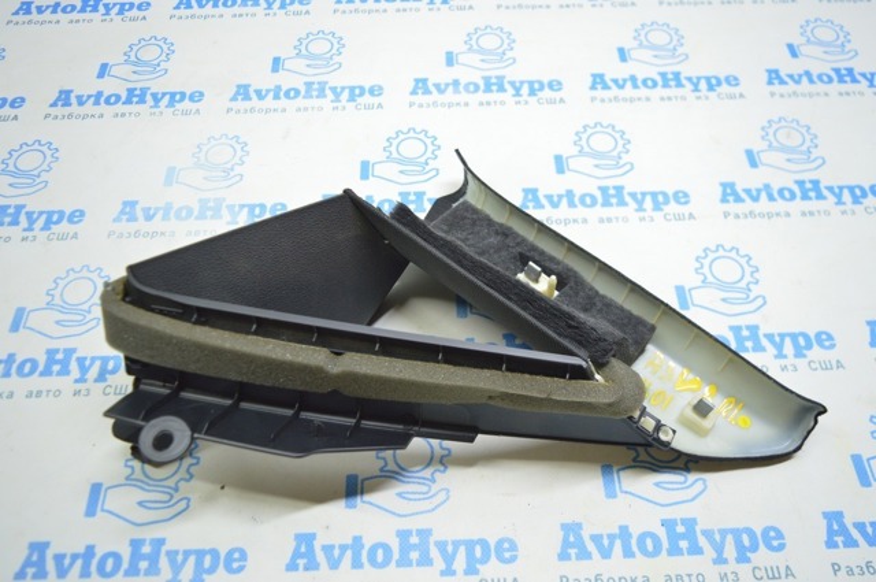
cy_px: 291
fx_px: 729
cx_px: 438
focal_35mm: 30
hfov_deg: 62.0
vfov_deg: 43.5
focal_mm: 20
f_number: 3.5
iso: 400
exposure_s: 1/40
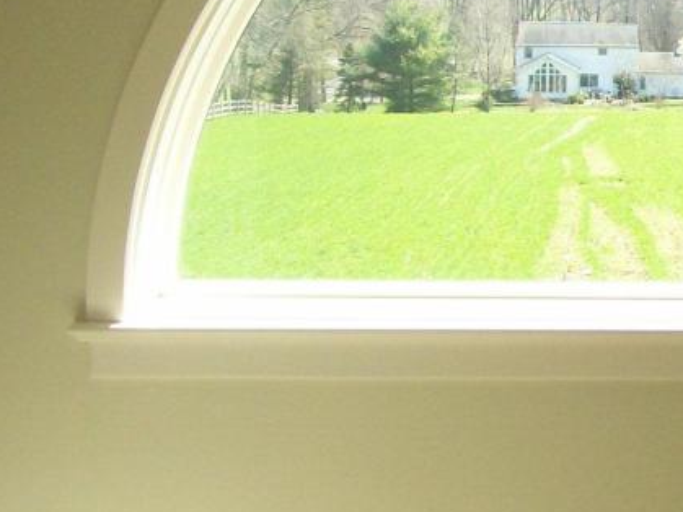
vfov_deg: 16.8
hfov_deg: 20.9
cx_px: 802
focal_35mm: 88
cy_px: 209
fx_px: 1736
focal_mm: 6
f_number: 2.7
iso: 80
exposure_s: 1/223
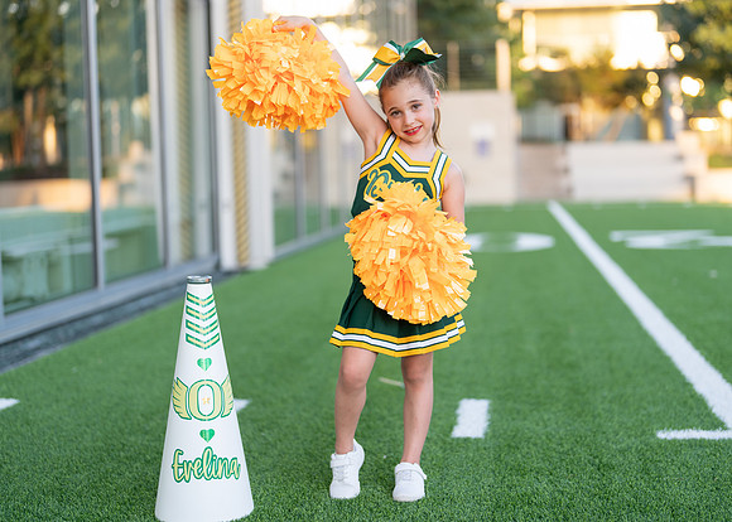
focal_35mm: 58
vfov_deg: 24.6
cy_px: 252
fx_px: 1200
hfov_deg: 33.9
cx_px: 396
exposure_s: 1/500
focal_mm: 50
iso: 125
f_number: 1.2
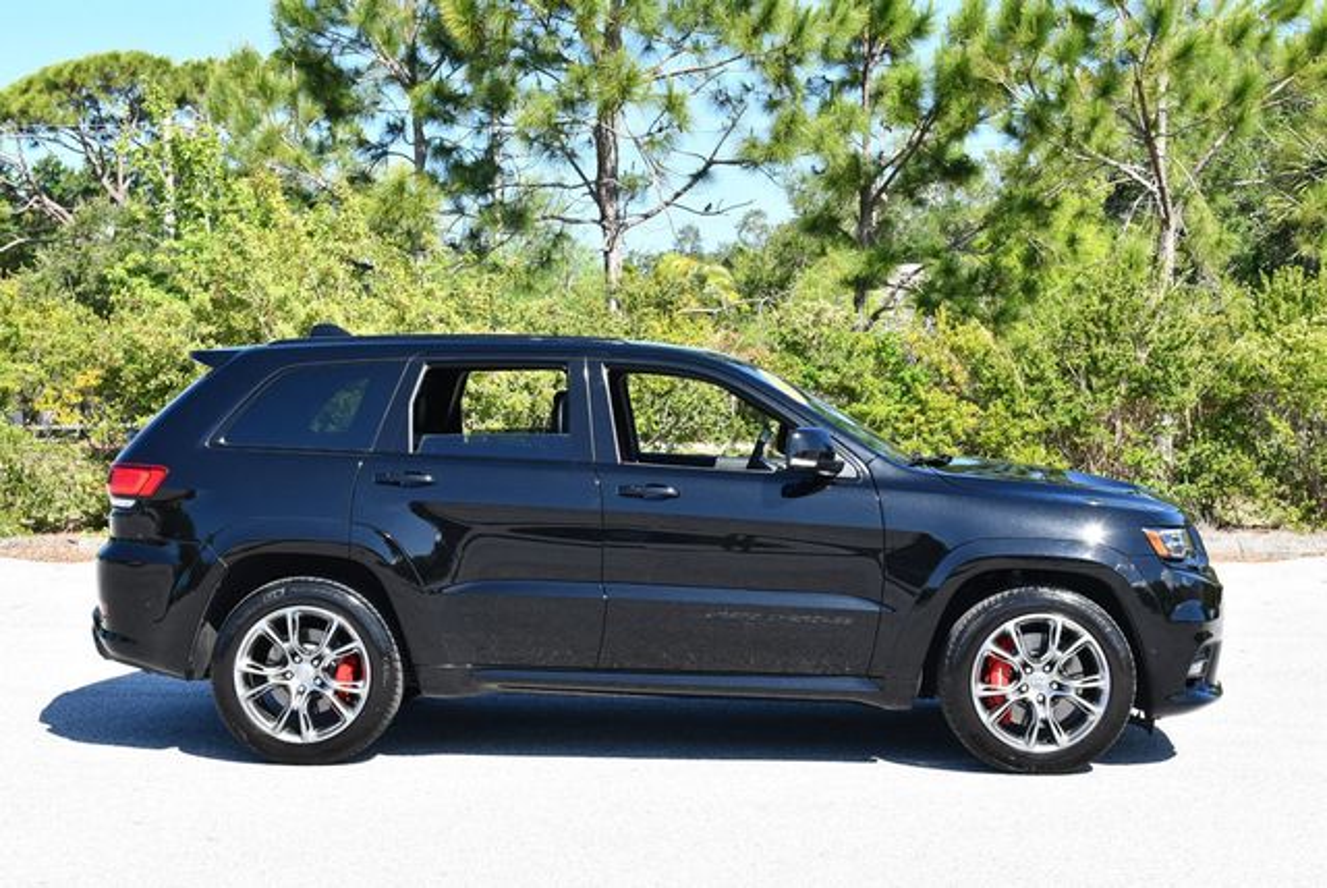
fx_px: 2140
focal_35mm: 58
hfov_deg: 34.5
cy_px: 444
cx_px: 664
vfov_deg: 23.4
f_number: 7.1
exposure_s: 1/250
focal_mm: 29
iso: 200
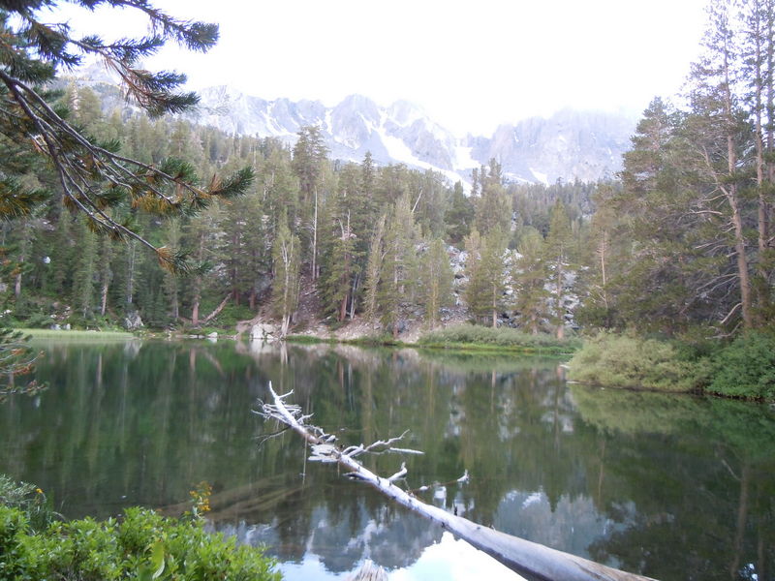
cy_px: 290
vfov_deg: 46.8
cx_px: 388
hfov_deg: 60.0
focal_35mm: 30
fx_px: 672
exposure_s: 1/60
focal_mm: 5.4
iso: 200
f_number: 3.5
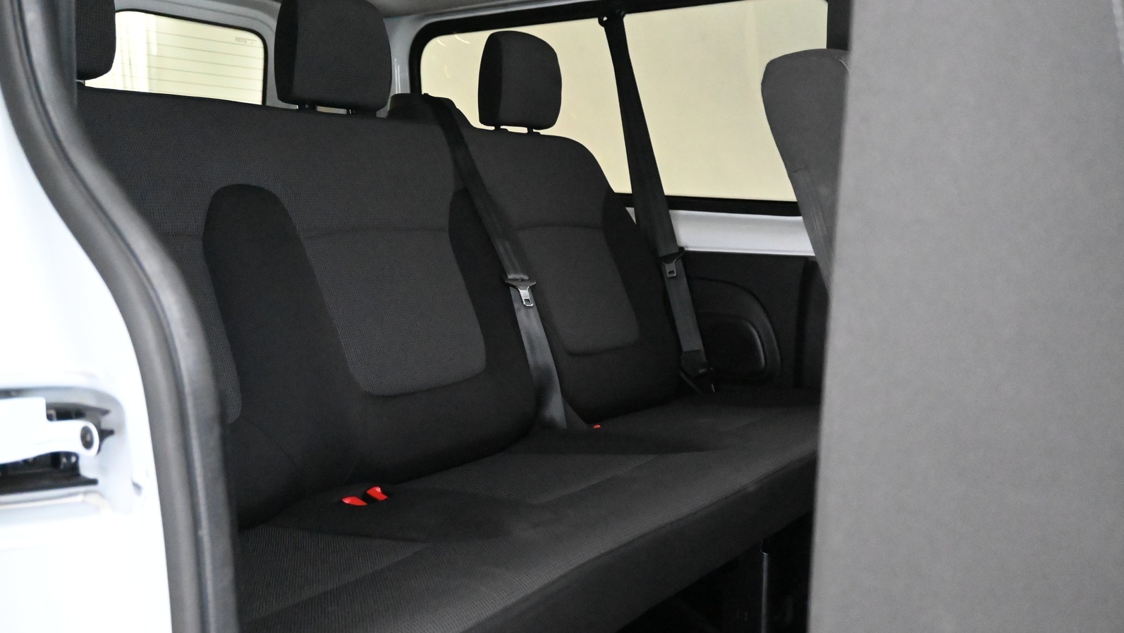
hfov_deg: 58.7
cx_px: 559
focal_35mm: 34
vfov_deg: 35.1
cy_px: 293
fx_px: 999
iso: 14400
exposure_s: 1/30
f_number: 4
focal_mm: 21
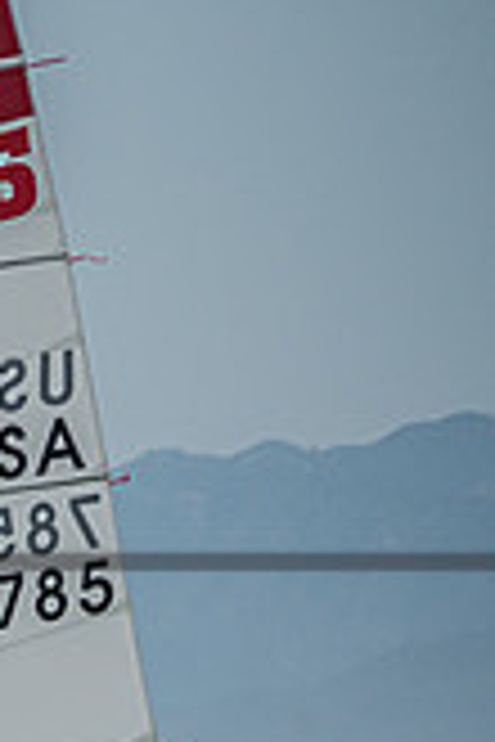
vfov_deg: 1.8
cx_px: -969
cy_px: 751
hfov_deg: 1.2
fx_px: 23428
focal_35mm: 1136
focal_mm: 280
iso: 500
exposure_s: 1/4000
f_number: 8
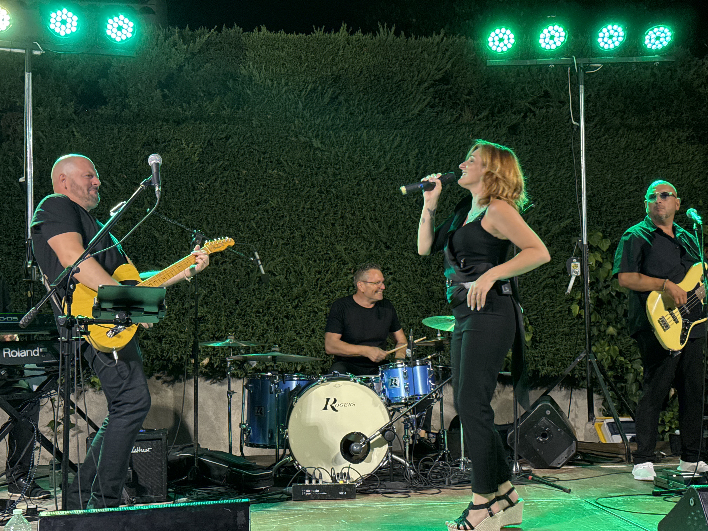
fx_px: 982
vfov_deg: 30.3
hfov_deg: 39.7
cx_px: 354
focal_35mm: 48
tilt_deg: +3.7
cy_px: 266
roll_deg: +0.7
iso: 320
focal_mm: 6.76
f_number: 1.78
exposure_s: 1/40
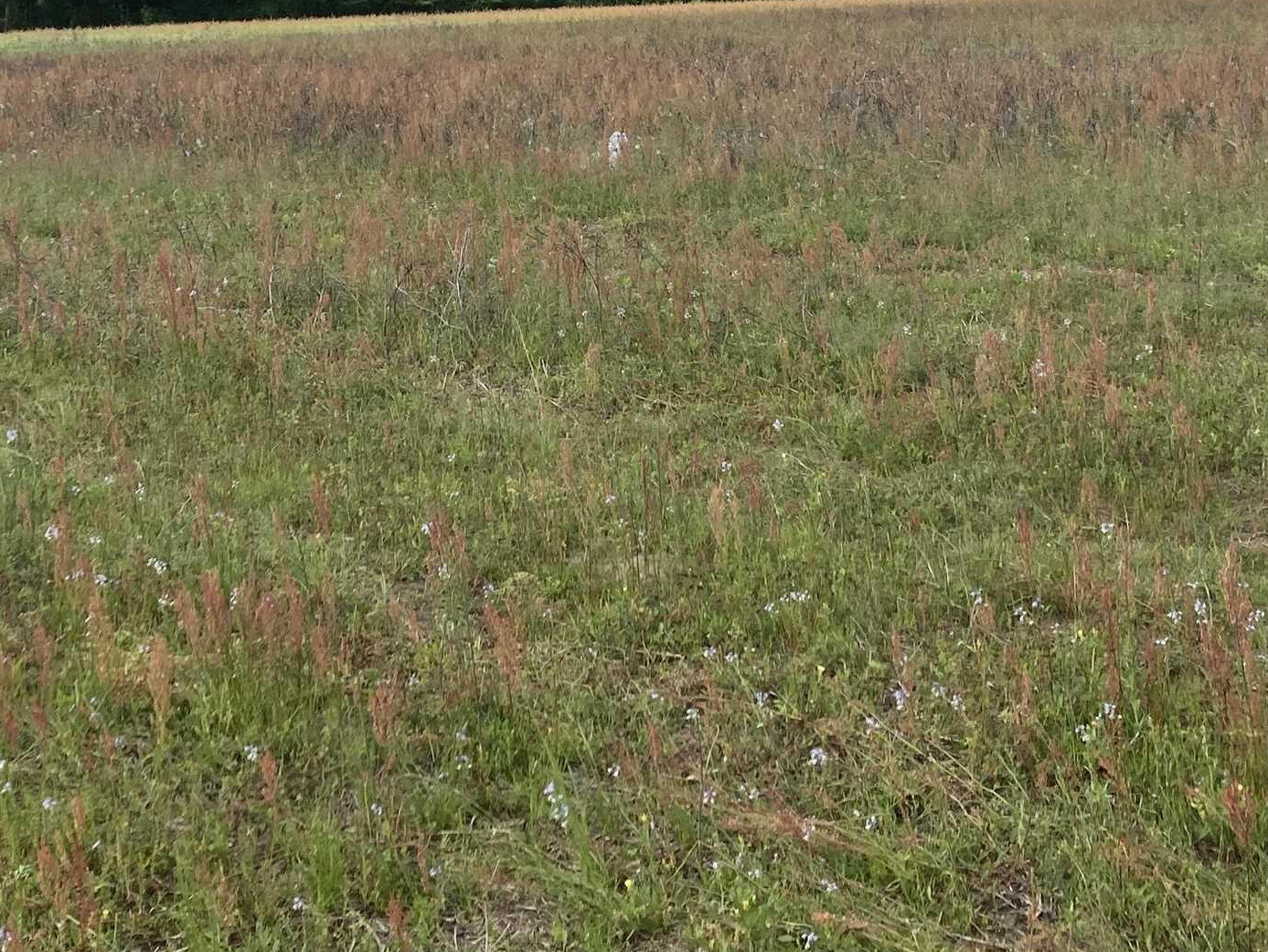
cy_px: 25
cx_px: 411
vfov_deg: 22.8
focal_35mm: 62
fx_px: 2272
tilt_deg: -0.1
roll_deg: +0.9
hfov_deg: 30.9
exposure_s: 1/2088
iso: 20
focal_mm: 3.99
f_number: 1.8
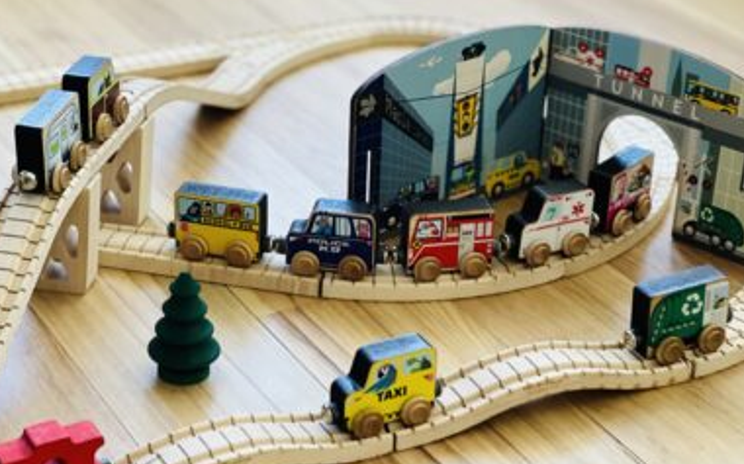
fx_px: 1743
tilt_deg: -26.8
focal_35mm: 86
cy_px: 262
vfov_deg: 15.2
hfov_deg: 24.1
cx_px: 368
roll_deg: -1.3
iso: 250
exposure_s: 1/40
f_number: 2.8
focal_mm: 9
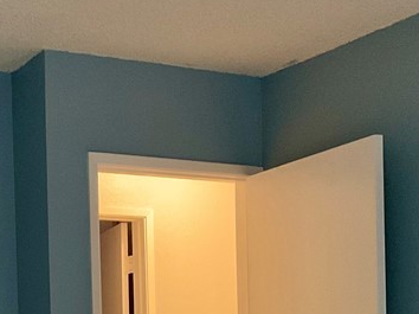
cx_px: 21
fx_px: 1016
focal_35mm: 84
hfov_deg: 22.6
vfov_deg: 16.7
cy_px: 390
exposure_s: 1/30
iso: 320
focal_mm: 3
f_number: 1.8
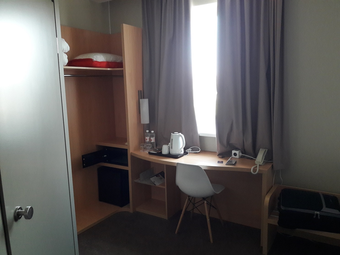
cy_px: 128
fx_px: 275
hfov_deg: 63.4
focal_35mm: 28
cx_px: 170
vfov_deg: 49.8
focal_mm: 3.7
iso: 160
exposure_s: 1/33
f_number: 1.9
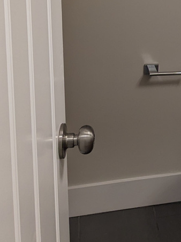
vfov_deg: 20.2
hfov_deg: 14.6
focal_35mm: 92
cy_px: -38
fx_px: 642
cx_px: 296
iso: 47
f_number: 1.73
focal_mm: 4.38
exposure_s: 1/30
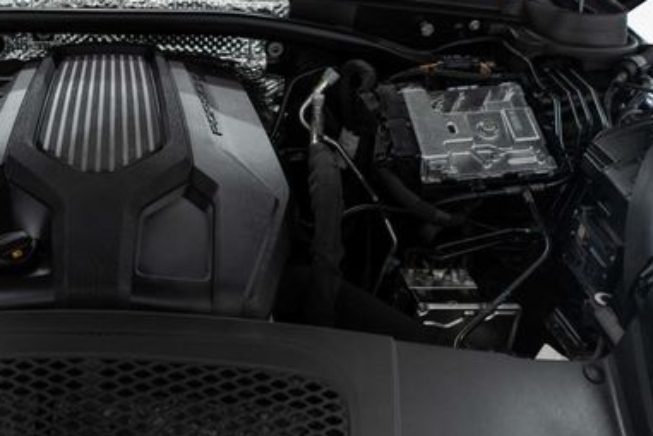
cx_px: 115
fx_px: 852
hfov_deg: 39.9
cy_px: 154
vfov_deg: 28.5
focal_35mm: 47
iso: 500
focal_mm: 28
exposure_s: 1/50
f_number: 3.2
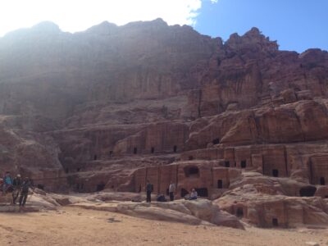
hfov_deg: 55.4
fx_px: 313
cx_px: 164
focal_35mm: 33
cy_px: 123
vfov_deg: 42.9
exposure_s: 1/661
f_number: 2.4
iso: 50
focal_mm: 4.12
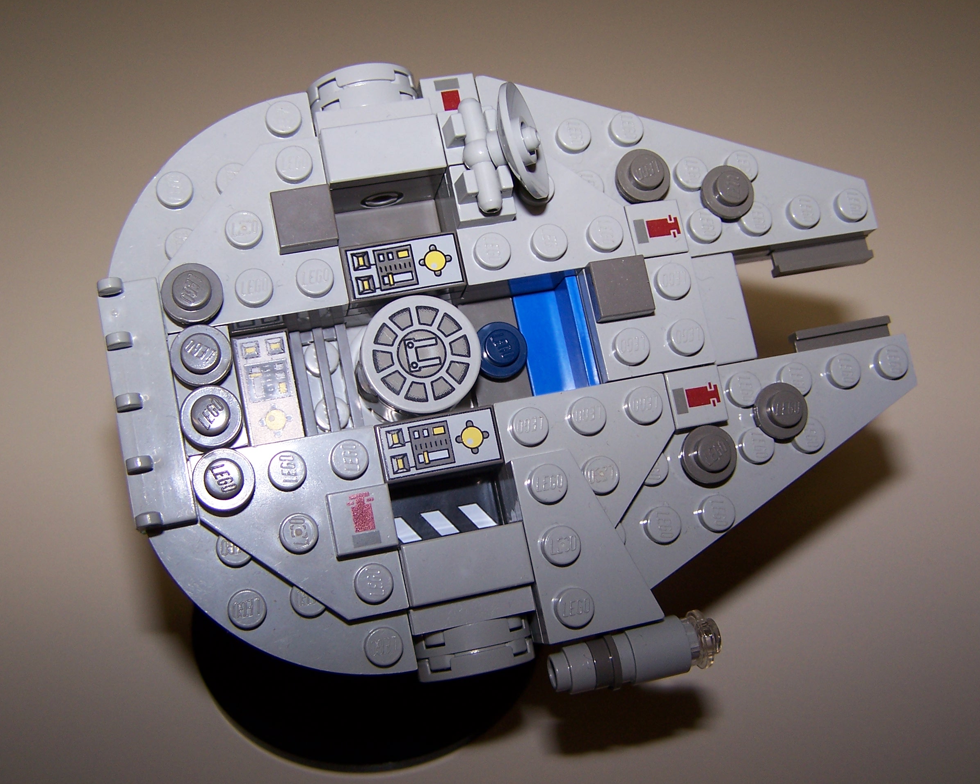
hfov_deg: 45.8
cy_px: 390
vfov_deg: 37.3
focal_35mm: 40
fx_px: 1160
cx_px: 502
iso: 80
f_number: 2.8
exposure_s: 1/60
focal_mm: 6.3
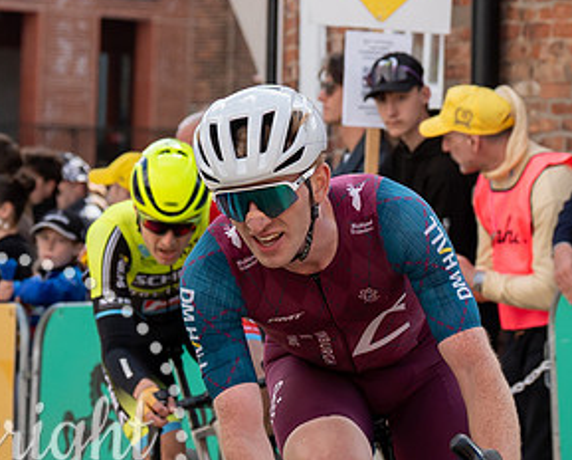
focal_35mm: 311
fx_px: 5272
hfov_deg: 6.2
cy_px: 121
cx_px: 274
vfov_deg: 5.0
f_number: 5
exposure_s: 1/1000
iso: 400
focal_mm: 84
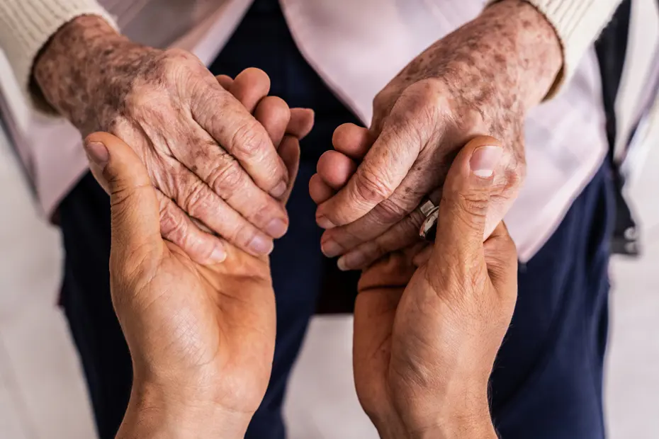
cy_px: 220
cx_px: 330
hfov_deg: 39.6
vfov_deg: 27.0
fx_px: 915
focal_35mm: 50
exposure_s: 1/400
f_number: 4.5
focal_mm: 50
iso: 2500
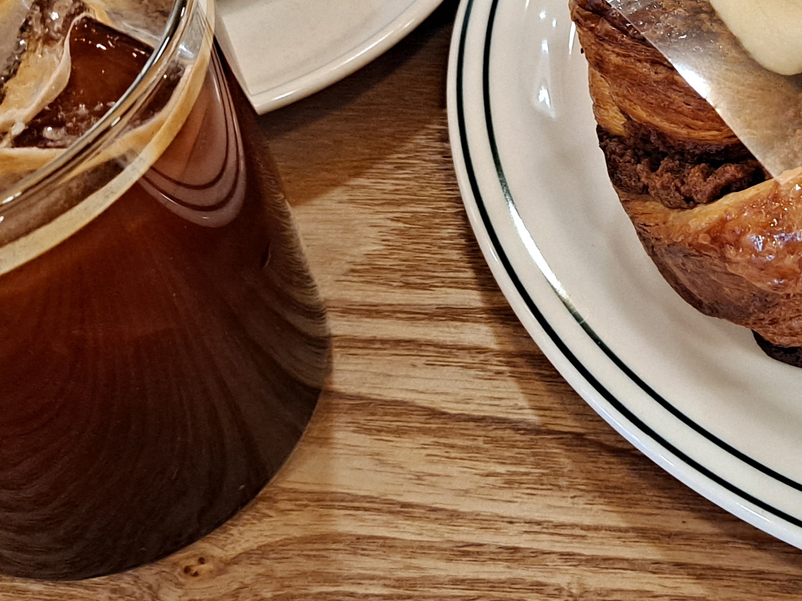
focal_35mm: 59
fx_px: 1367
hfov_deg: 32.0
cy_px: 84
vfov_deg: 24.2
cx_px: 618
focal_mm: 4.6
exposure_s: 1/60
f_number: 2
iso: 400
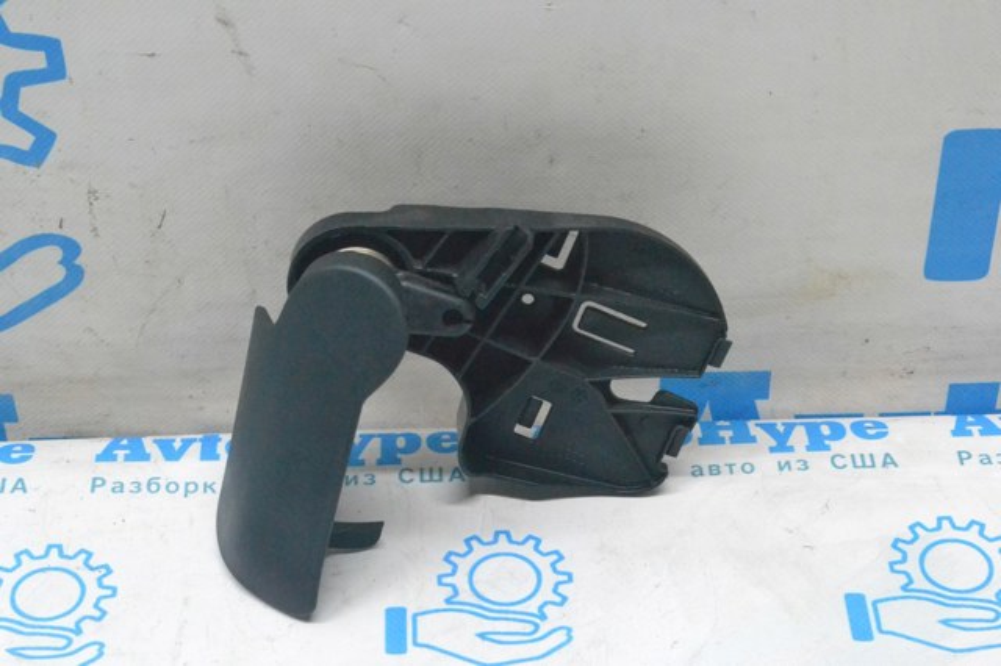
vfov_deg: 16.5
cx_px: 500
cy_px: 333
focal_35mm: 82
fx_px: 2293
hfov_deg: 24.6
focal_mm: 55
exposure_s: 1/160
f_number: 10
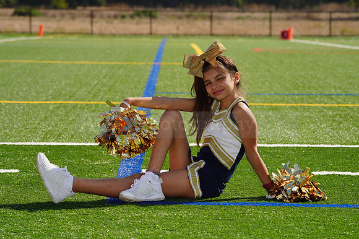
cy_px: 120
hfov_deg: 13.0
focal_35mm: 158
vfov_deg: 8.7
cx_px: 180
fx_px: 1575
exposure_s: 1/250
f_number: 9
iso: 100
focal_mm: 158
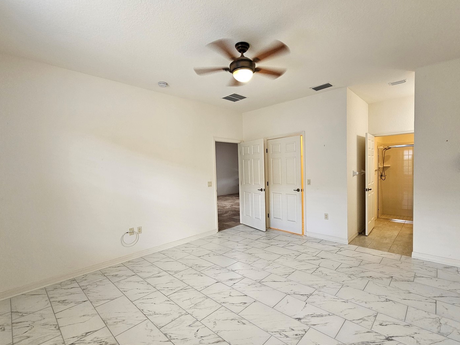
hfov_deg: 98.2
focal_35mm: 15
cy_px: 181
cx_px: 232
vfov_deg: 81.7
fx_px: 199
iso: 125
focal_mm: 2.2
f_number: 2.2
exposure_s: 1/60
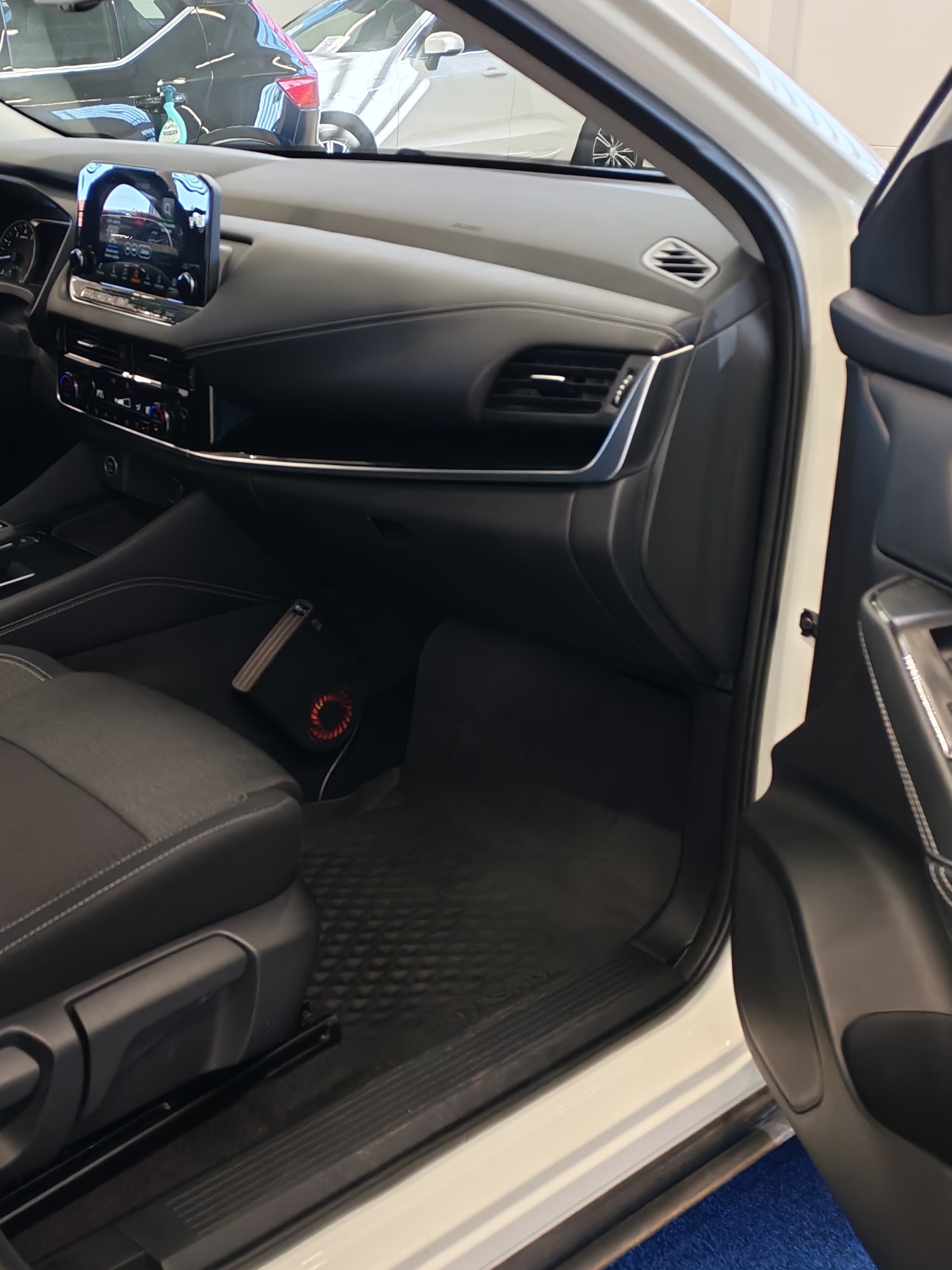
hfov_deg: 33.0
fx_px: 1577
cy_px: 638
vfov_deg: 43.9
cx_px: 247
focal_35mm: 43
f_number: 1.9
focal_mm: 6.12
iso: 283
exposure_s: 1/100
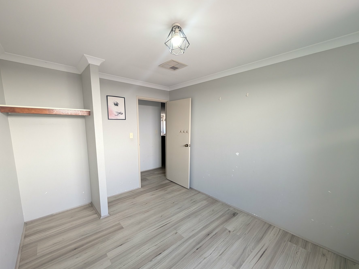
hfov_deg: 106.2
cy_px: 142
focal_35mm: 13
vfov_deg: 89.8
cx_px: 175
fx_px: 135
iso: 72
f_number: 1.7
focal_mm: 2.02
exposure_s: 1/90
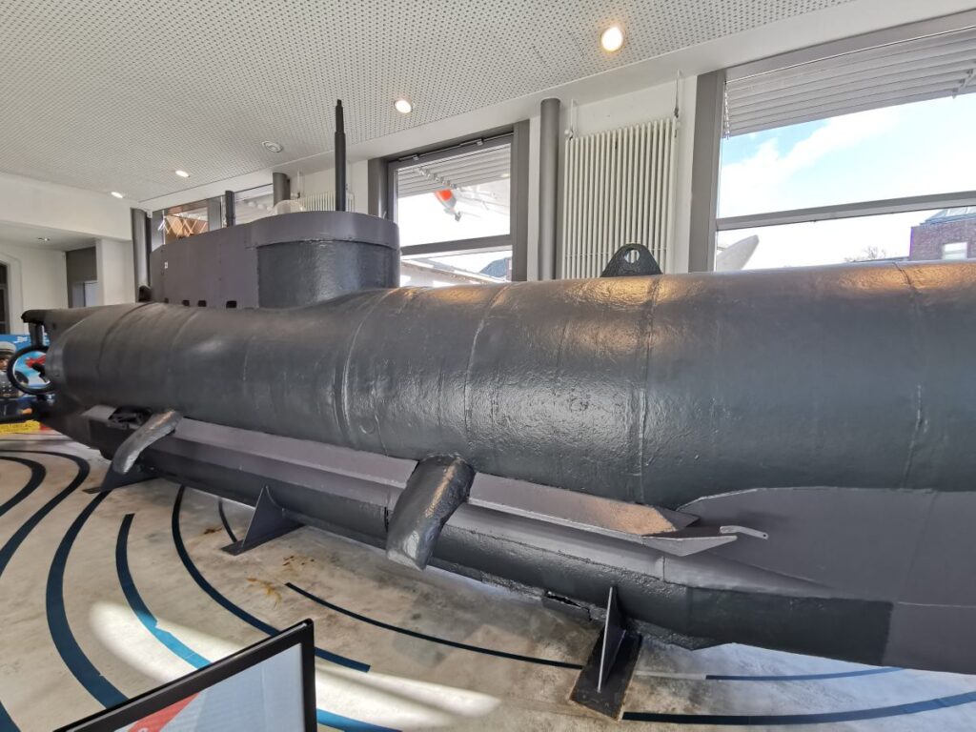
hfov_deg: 94.5
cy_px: 366
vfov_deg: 78.1
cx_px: 488
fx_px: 451
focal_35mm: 16
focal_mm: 2.35
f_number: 2.2
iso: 80
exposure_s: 1/100
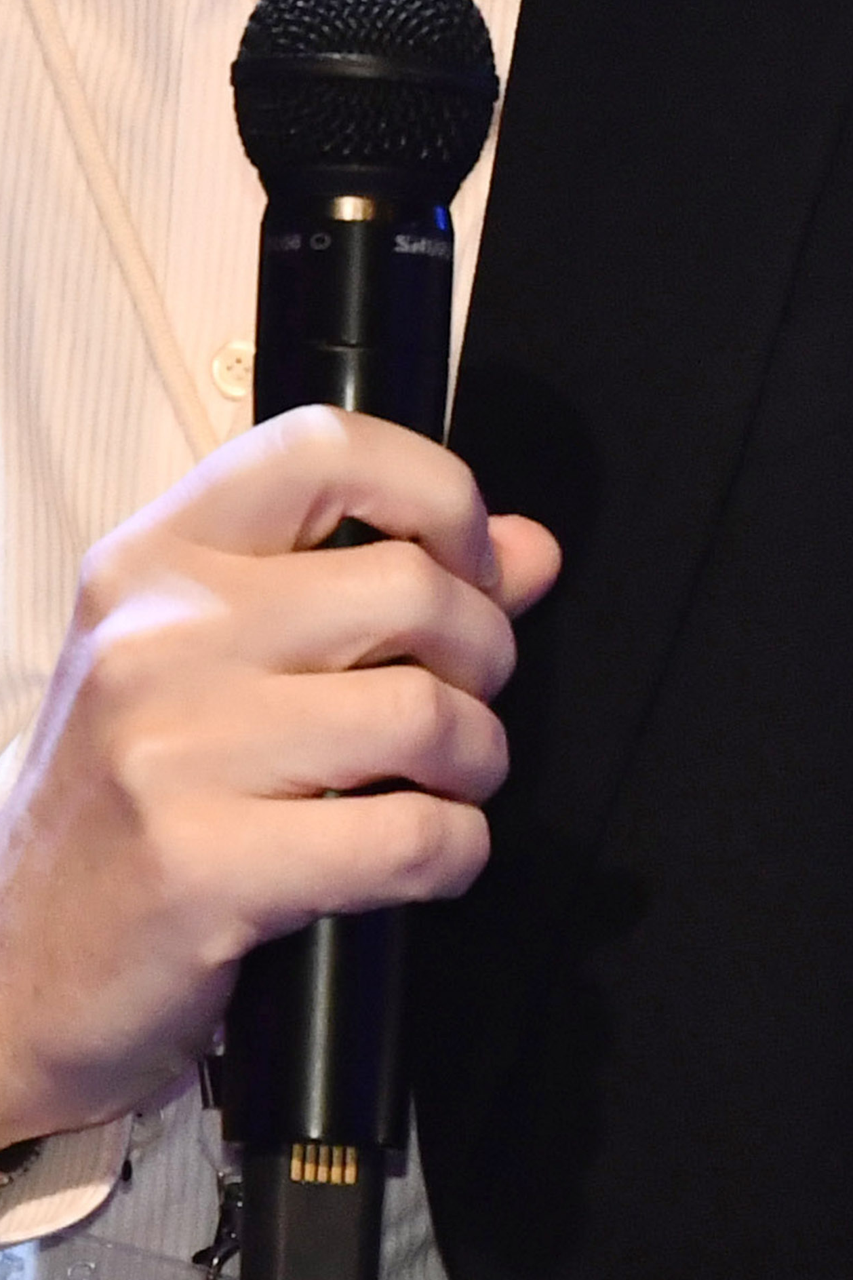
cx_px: -166
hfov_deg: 3.9
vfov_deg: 5.8
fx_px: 12581
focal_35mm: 354
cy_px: -83
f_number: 5.6
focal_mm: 80
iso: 1600
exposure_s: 1/125
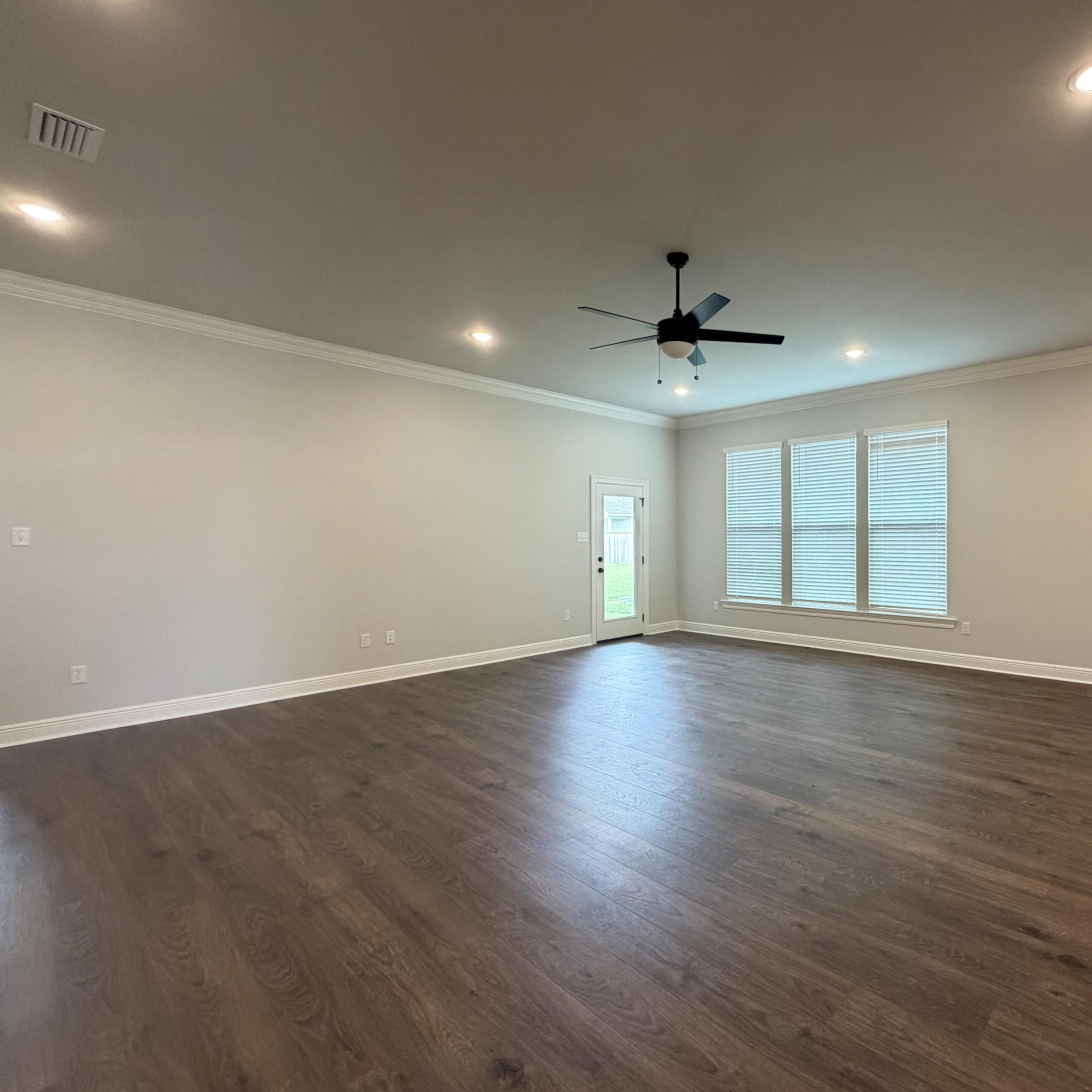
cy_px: 544
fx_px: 607
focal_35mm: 17
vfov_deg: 84.0
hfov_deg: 81.5
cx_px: 716
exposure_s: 1/120
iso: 320
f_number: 2.2
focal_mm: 2.22
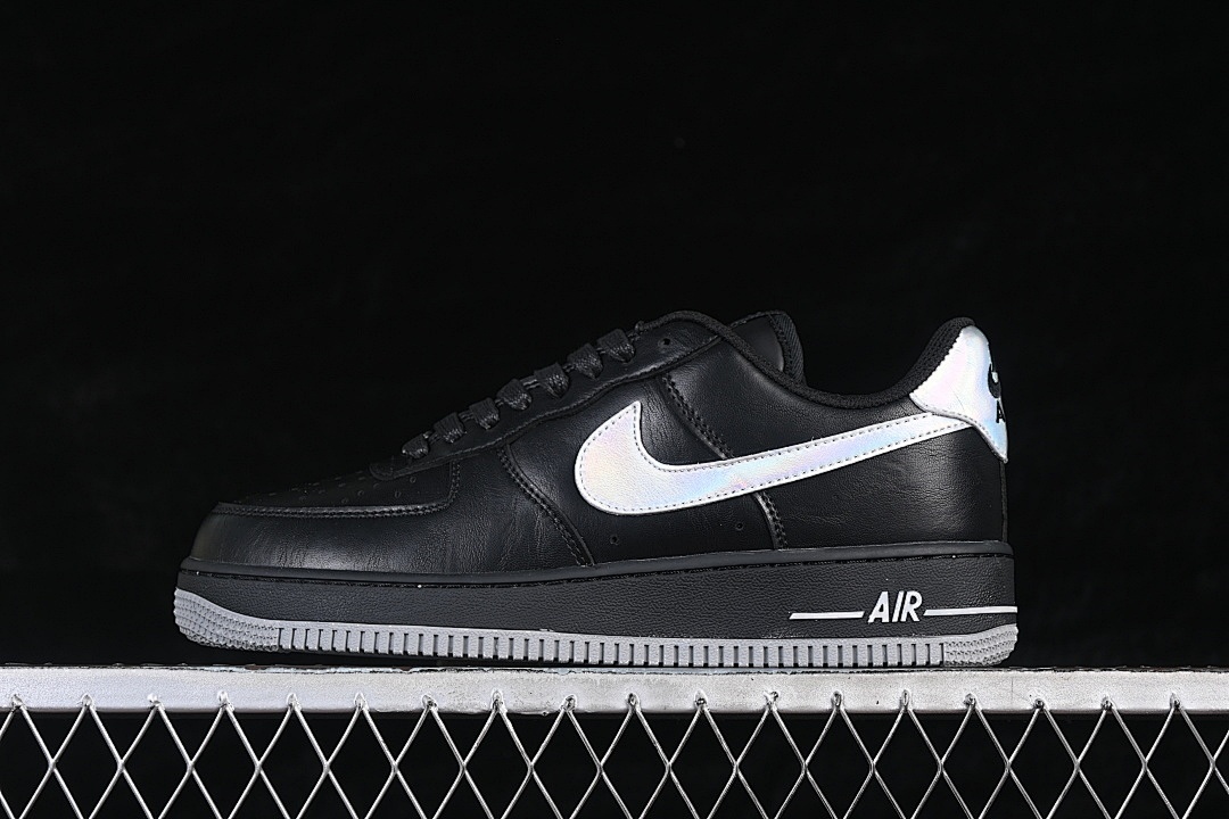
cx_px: 614
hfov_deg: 27.0
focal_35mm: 75
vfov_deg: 18.2
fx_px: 2560
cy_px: 410
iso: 160
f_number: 6.3
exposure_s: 1/60
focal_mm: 50
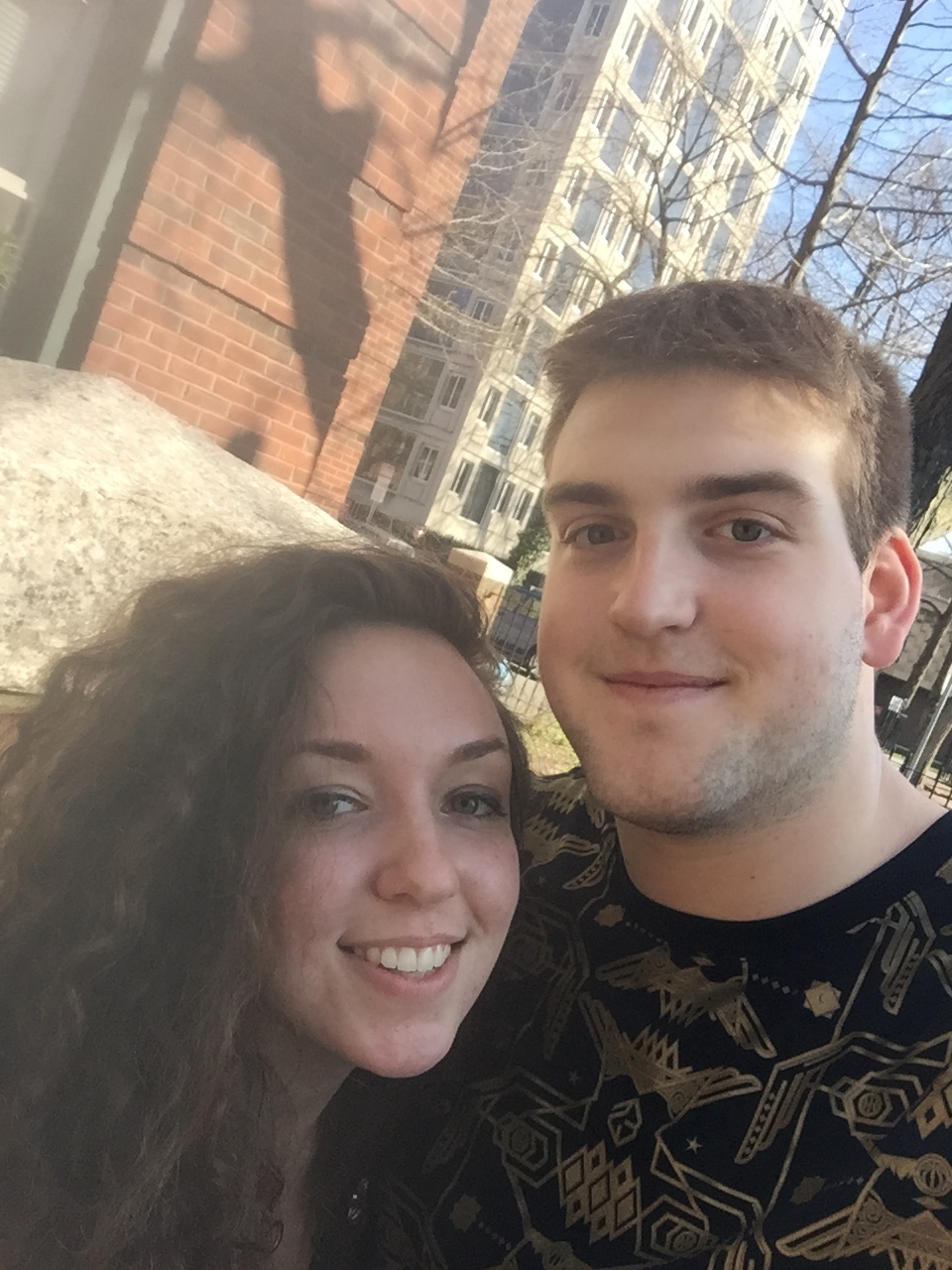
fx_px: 1137
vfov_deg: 58.4
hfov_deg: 45.4
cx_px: 476
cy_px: 635
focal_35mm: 31
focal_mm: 2.65
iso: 32
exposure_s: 1/311
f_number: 2.2
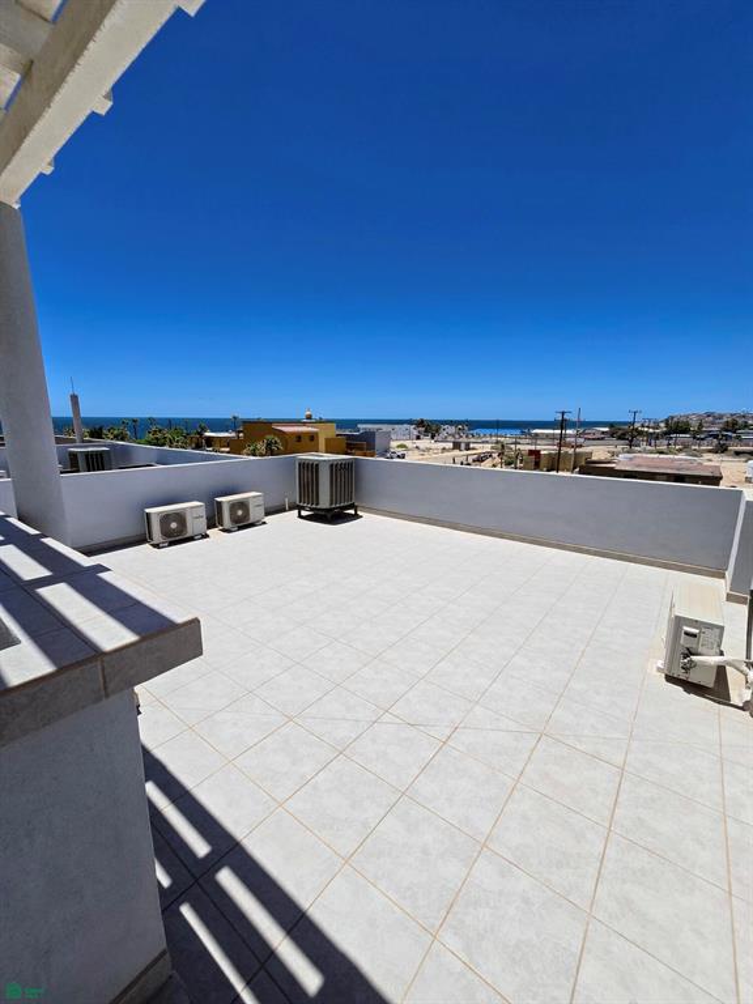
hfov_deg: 89.9
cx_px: 376
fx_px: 377
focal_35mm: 13
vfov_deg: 106.2
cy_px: 502
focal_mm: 2.2
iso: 50
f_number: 2.2
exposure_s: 1/6151
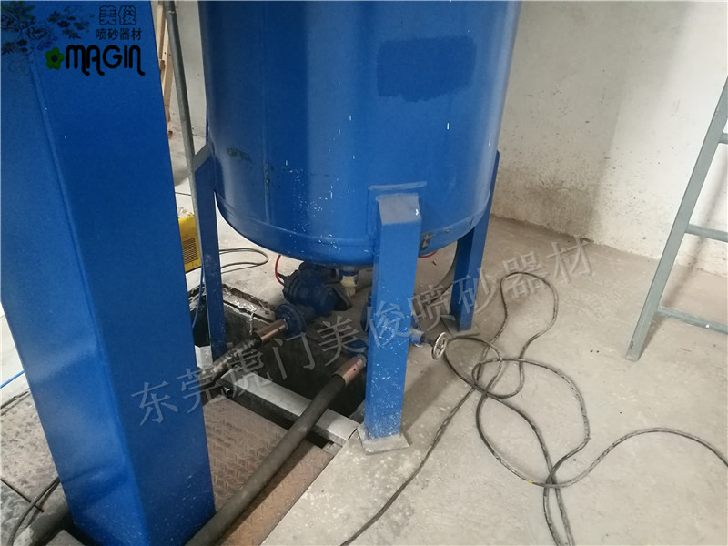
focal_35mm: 27
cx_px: 364
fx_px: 568
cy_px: 273
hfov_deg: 65.3
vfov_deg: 51.4
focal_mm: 4.5
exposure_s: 1/16.7
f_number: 2.2
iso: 640
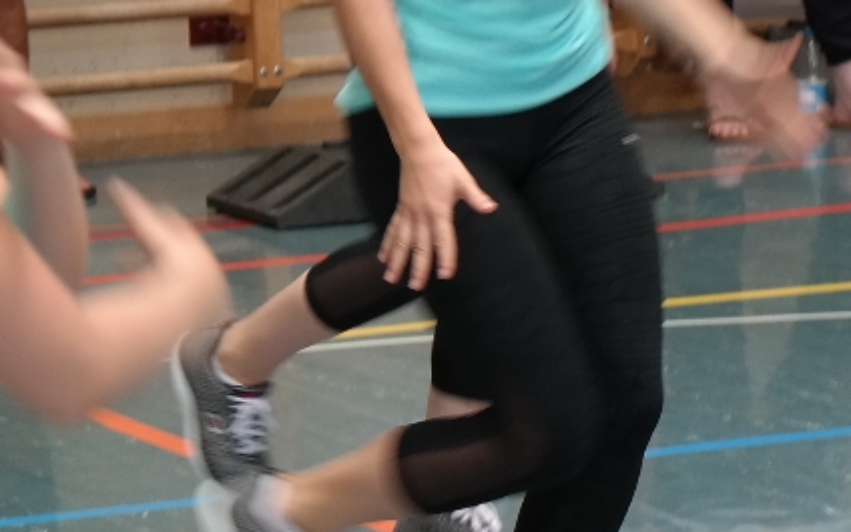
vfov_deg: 4.4
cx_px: 1547
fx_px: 6865
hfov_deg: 6.9
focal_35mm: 296
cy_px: 70
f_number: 4
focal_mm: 50
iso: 200
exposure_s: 1/80
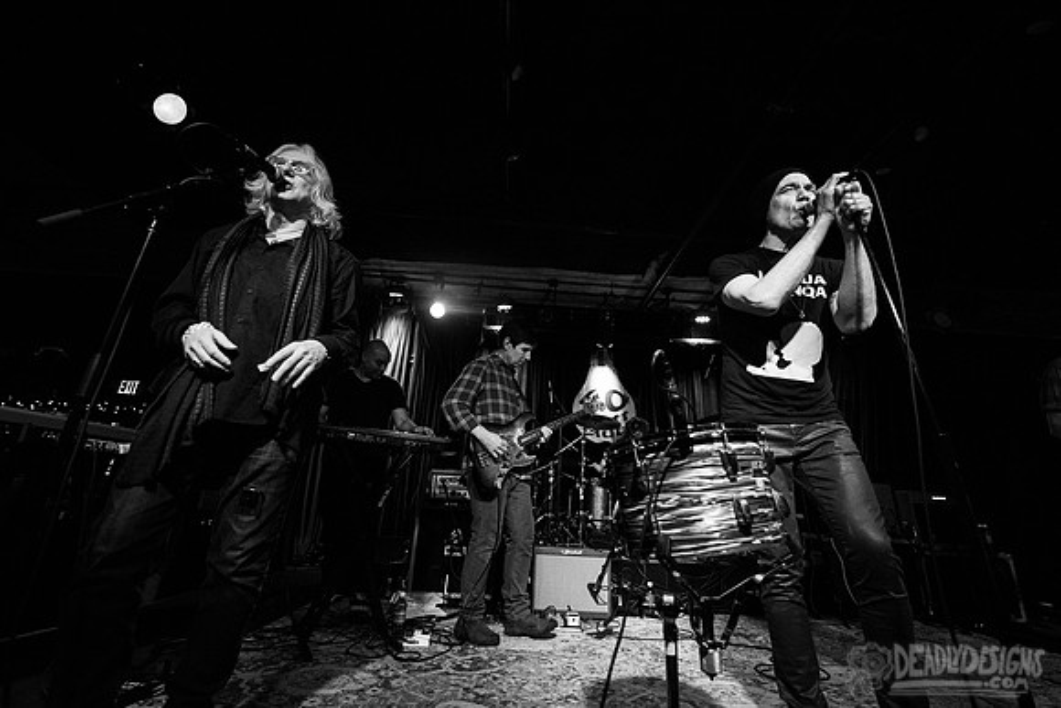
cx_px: 530
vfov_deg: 73.8
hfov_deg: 96.7
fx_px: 472
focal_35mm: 16
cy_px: 354
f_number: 3.2
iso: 2000
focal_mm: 16
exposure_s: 1/250
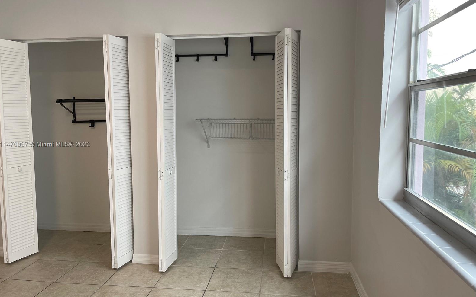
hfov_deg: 66.5
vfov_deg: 44.5
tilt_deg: -6.0
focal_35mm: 28
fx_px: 363
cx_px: 235
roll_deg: +1.0
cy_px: 145
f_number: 1.6
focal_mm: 4.2
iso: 50
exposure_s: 1/121
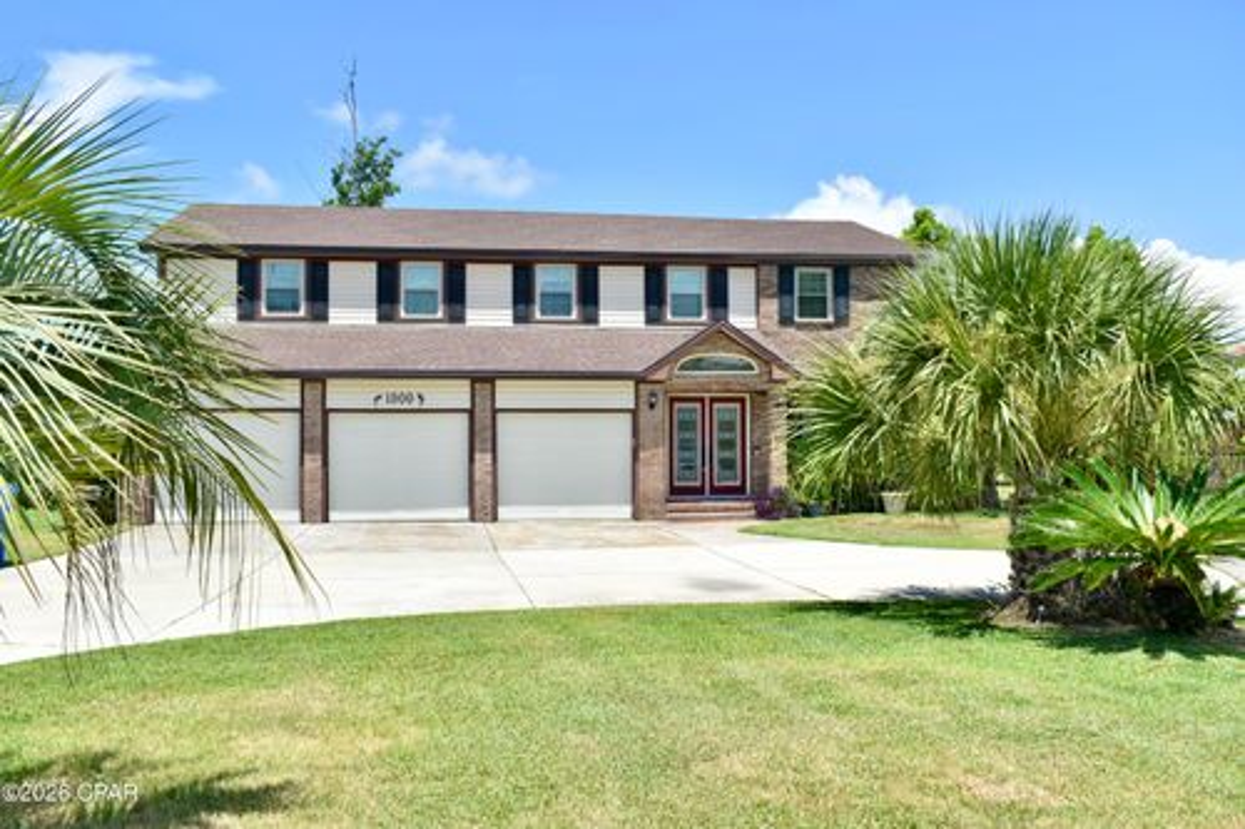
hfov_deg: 55.1
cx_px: 622
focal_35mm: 34
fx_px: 1193
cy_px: 414
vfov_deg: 38.3
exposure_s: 1/250
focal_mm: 23
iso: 100
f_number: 8
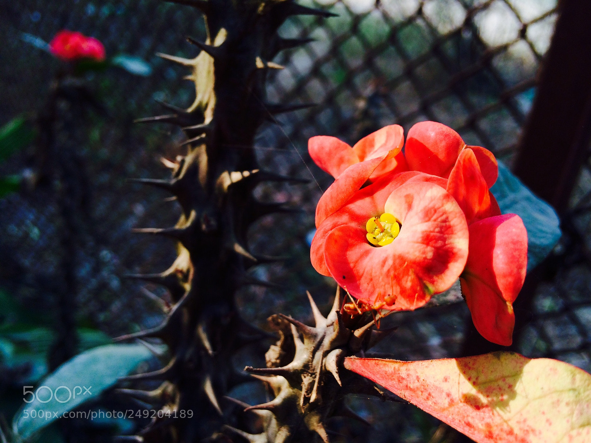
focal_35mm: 29
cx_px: 296
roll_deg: -8.3
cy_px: 222
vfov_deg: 48.2
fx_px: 495
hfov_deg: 61.7
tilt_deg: -28.8
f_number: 2.2
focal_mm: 4.15
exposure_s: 1/391
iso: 32
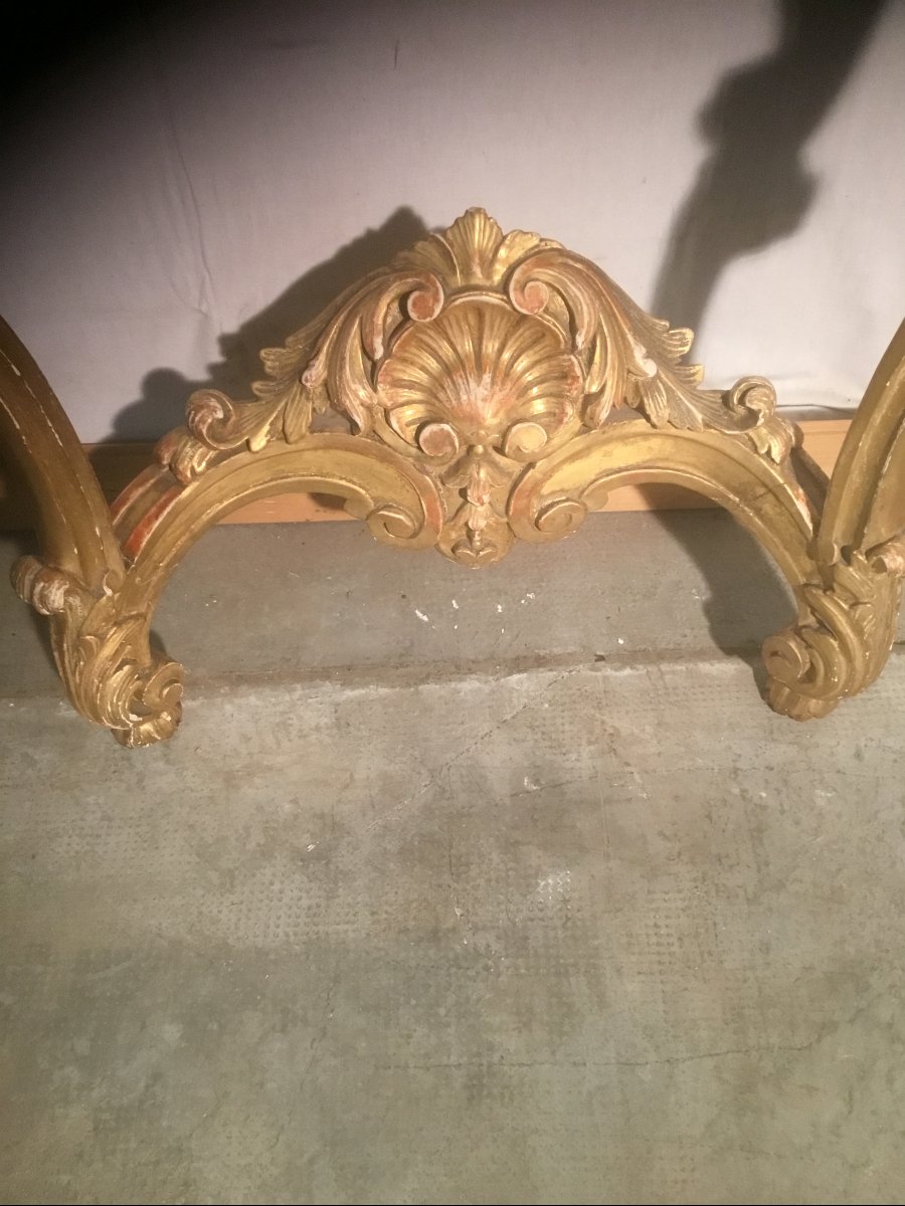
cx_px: 452
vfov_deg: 58.4
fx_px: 1081
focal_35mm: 31
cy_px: 603
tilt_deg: -54.8
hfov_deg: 45.4
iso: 160
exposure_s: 1/33
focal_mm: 3.3
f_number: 2.4
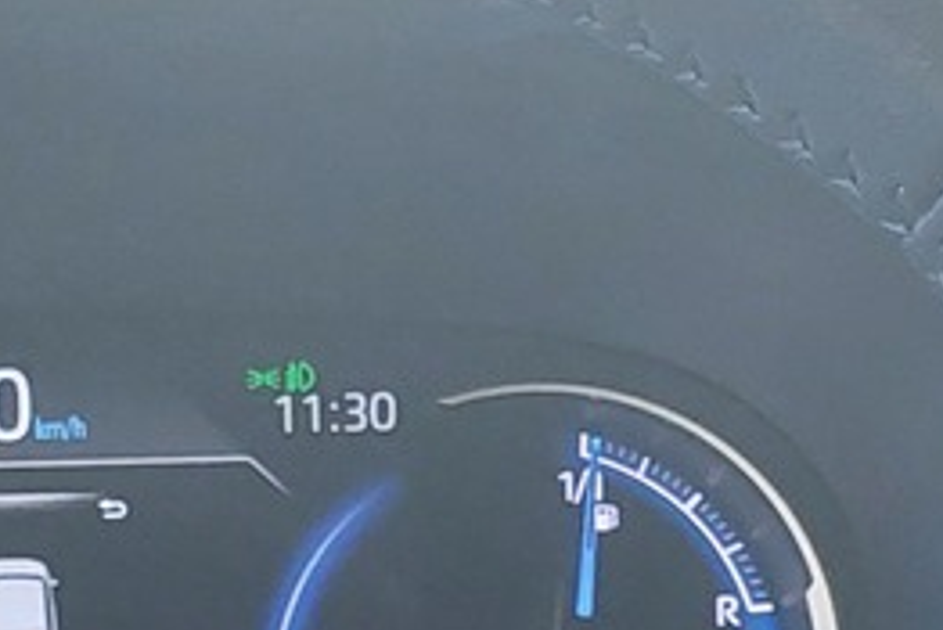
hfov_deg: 14.2
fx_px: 3748
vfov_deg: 9.2
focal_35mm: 143
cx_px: 97
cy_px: 1134
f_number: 1.8
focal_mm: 5.23
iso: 500
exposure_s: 1/33
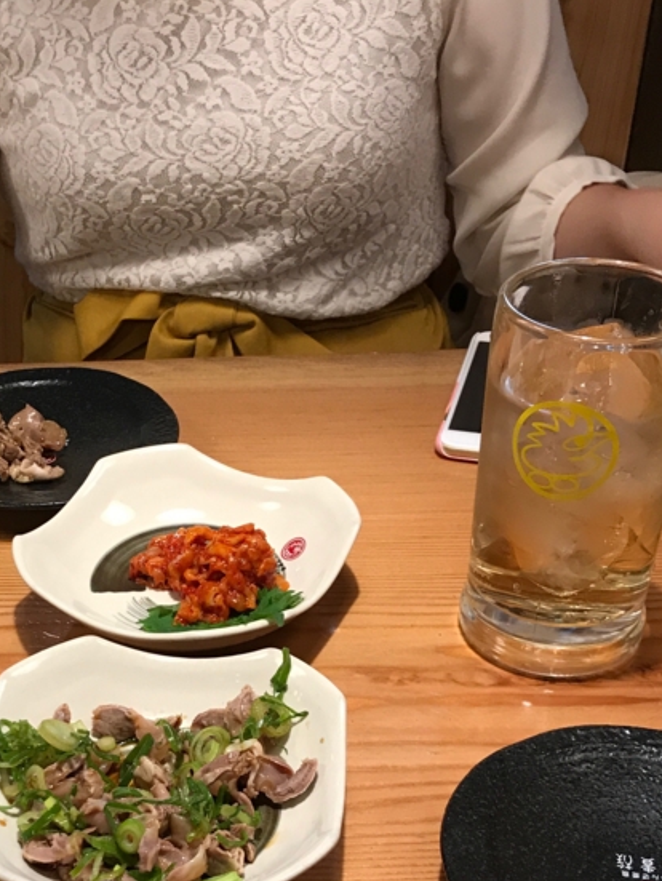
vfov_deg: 35.9
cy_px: 665
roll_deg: +2.3
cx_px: 184
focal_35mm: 52
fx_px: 1324
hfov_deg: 27.8
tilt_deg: -36.4
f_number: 1.8
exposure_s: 1/17
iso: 40
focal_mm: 3.99
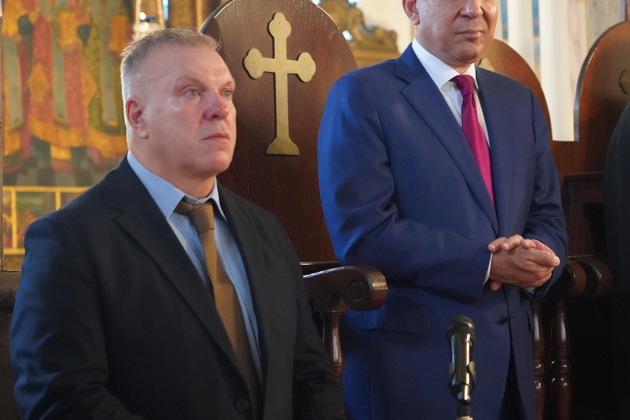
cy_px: 184
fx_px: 1627
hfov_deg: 21.9
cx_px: 316
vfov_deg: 14.7
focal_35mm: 93
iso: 12800
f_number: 4
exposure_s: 1/160
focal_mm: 69
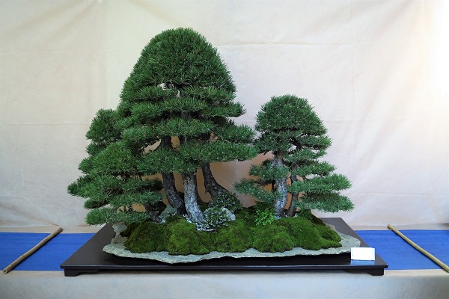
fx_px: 412
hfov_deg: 57.2
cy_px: 150
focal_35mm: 33
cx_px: 224
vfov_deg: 40.0
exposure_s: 1/160
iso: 500
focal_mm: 22
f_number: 4
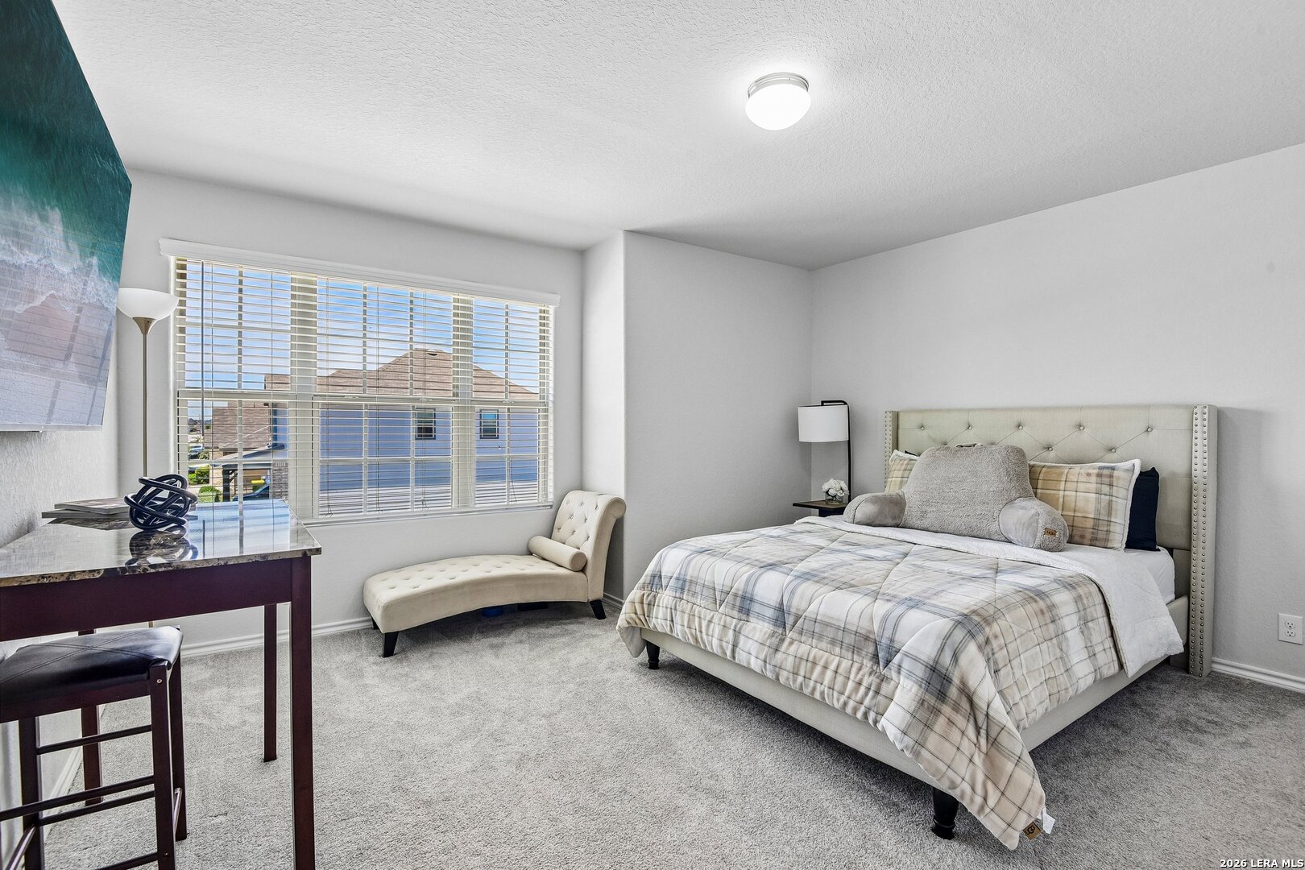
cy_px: 435
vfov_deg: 73.7
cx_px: 652
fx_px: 580
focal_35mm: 16
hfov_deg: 96.7
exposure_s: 1/30
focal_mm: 16
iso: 400
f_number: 8
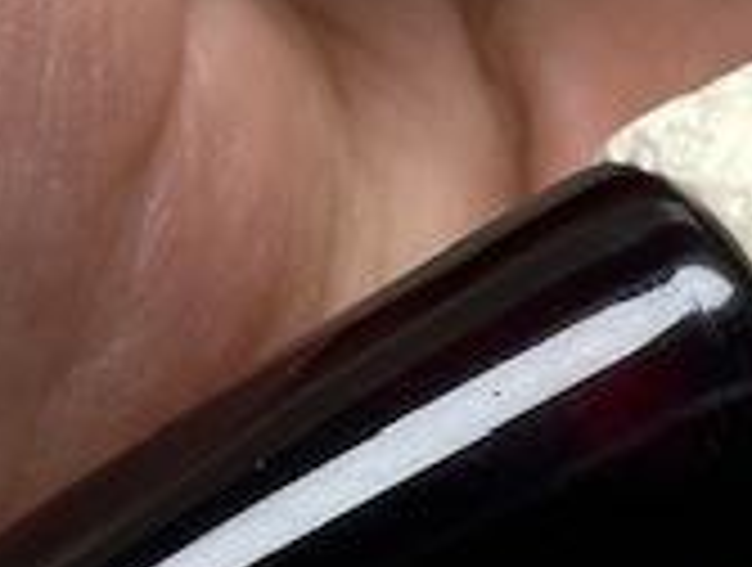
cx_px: 829
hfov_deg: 5.4
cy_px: 50
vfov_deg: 4.1
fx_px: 7990
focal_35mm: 367
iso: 64
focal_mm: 6.86
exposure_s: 1/100
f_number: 1.78
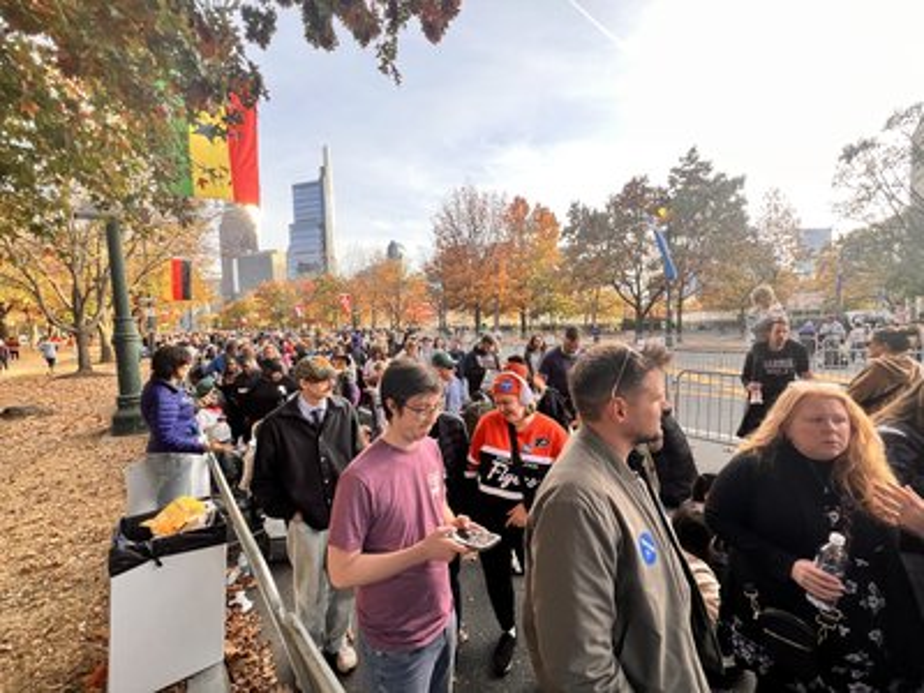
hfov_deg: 106.2
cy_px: 346
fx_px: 347
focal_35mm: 13
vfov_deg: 89.9
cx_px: 462
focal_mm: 1.57
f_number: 1.8
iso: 32
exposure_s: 1/164
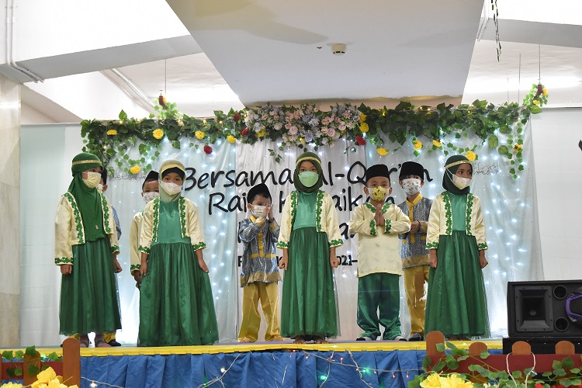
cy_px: 194
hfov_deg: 28.1
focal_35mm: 72
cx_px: 291
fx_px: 1164
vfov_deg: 18.9
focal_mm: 48
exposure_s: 1/100
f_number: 5.3
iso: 3200
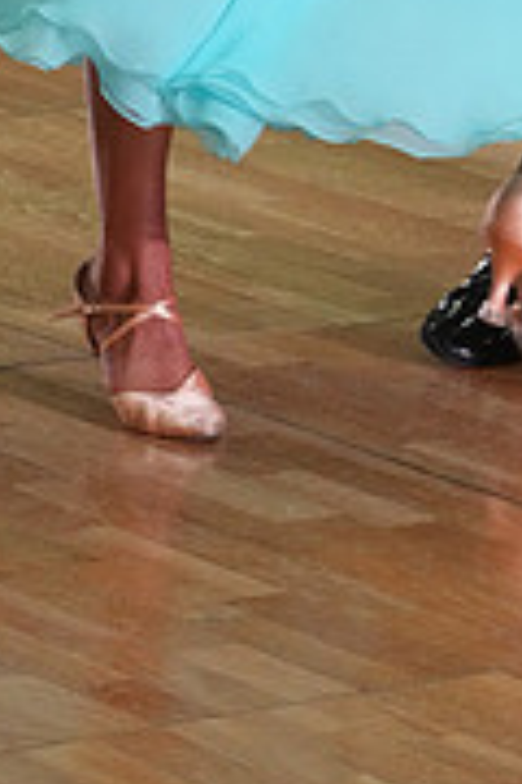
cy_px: -405
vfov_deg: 6.6
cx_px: 537
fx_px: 6655
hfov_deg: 4.5
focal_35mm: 306
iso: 4000
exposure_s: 1/200
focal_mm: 95
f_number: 9
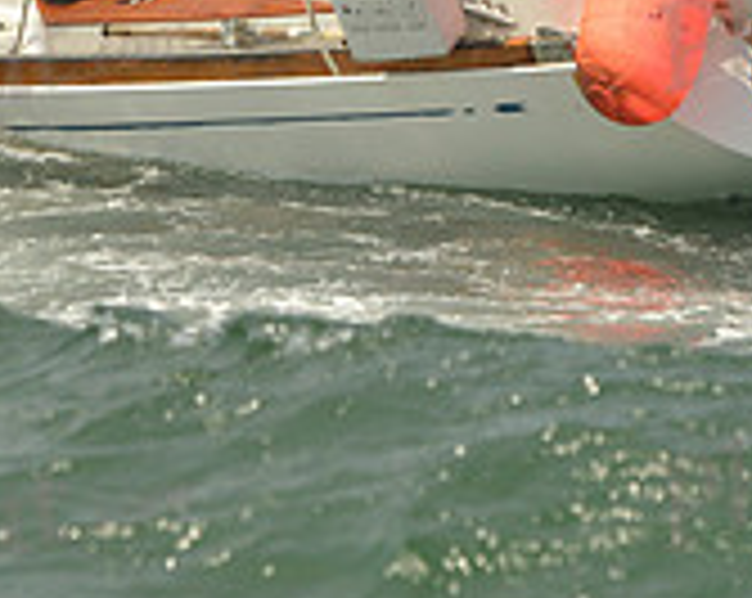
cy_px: -196
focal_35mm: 490
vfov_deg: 3.1
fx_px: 10886
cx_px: 428
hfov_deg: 4.0
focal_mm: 150
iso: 200
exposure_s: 1/1250
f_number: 7.1
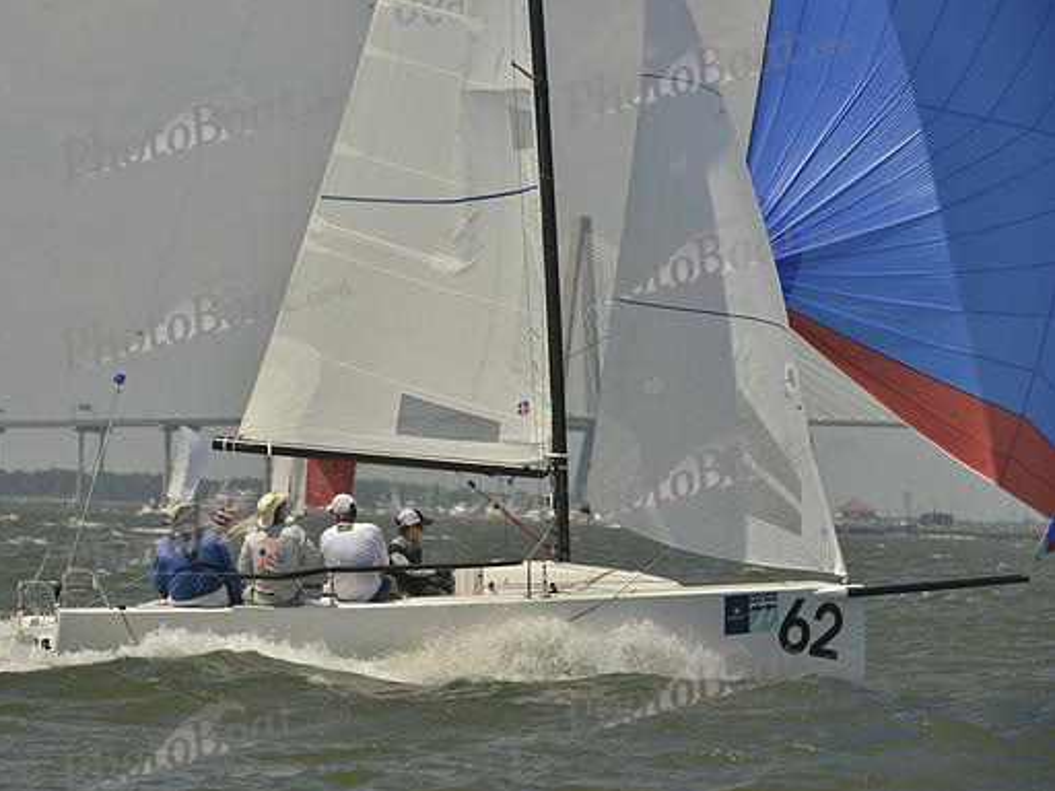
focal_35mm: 305
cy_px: 397
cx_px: 460
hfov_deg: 6.5
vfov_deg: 4.9
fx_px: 9296
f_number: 11
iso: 280
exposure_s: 1/1250
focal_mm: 280
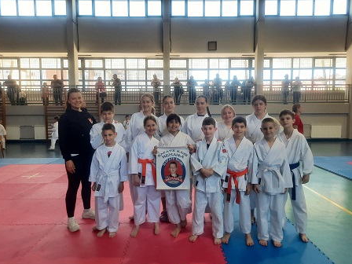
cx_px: 174
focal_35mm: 26
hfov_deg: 67.3
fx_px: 264
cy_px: 130
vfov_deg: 53.1
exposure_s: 1/60
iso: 100
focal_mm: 4.6
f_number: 2
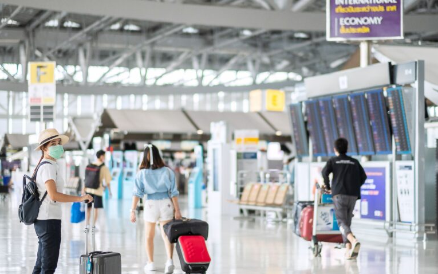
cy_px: 138
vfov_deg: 15.2
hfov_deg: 24.1
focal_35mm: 86
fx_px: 1026
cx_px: 219
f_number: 1.2
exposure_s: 1/480
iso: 200
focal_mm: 56
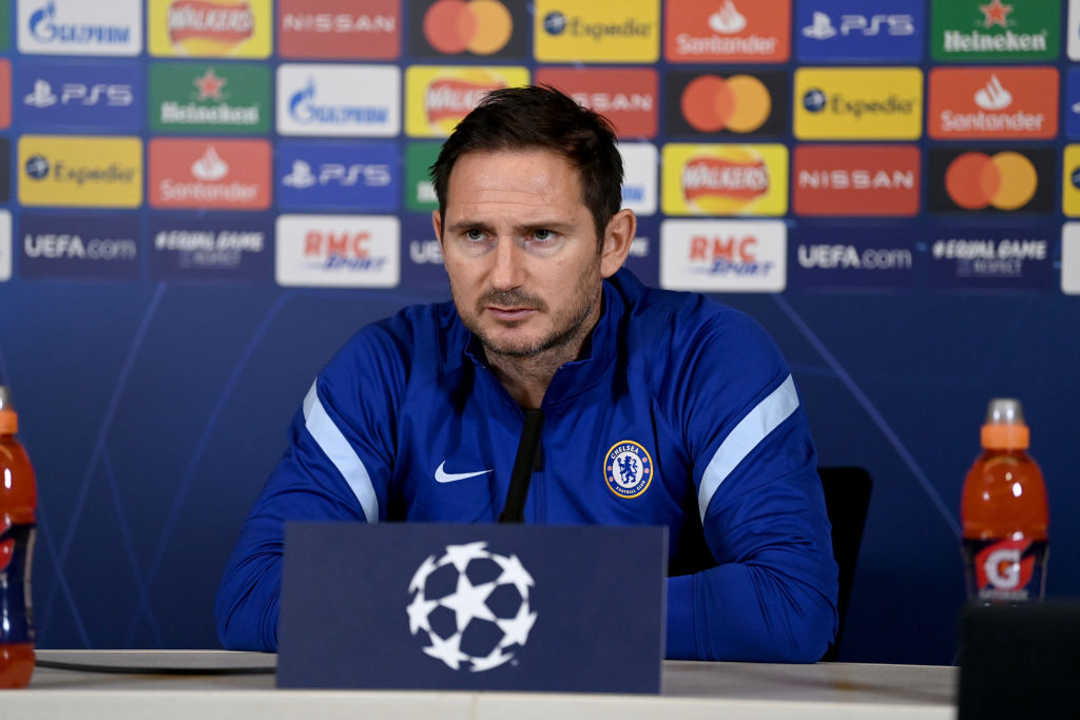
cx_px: 540
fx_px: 5400
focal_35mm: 180
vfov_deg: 7.6
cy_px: 360
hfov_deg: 11.4
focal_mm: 180
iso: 3200
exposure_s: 1/500
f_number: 2.8
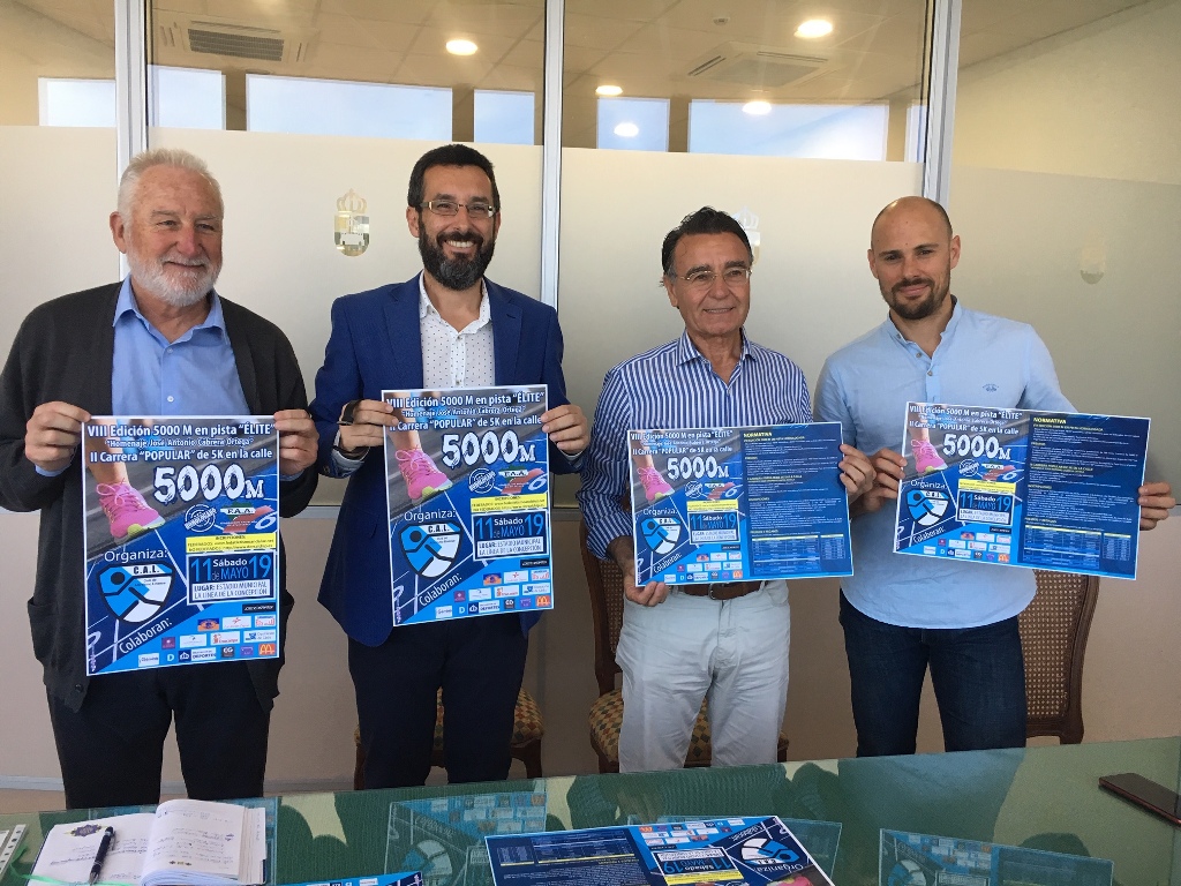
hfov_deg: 61.7
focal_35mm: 29
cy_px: 443
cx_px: 590
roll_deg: -1.2
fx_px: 989
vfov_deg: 48.2
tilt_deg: -5.6
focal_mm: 4.15
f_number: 2.2
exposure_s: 1/33
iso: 40
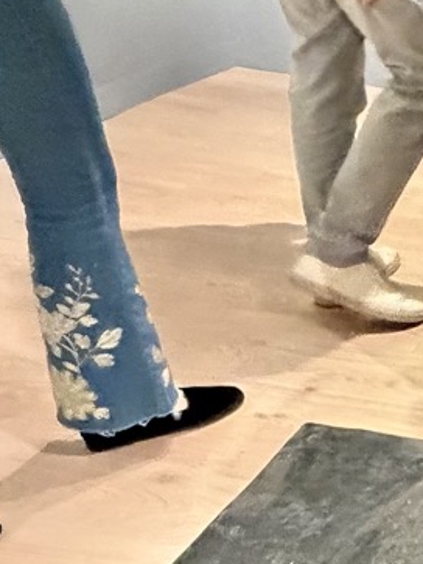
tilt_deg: -31.7
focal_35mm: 58
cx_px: 834
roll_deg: -9.7
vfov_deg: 33.1
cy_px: 352
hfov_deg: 17.9
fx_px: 944
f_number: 2.2
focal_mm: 2.22
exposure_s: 1/49
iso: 1000
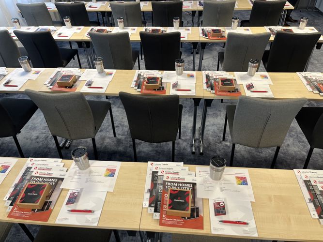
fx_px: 243
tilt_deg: -40.2
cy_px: 121
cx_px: 162
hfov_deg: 67.3
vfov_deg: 53.0
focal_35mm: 26
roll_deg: +2.4
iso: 100
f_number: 1.6
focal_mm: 5.1
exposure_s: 1/100
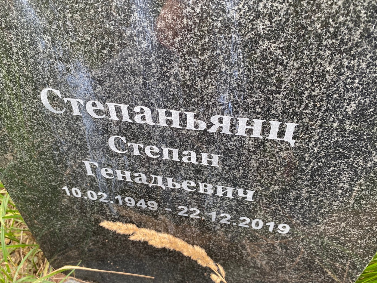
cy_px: 146
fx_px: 294
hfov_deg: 65.3
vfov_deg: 51.3
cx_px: 186
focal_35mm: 27
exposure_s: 1/122
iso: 80
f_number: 1.8
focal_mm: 4.25
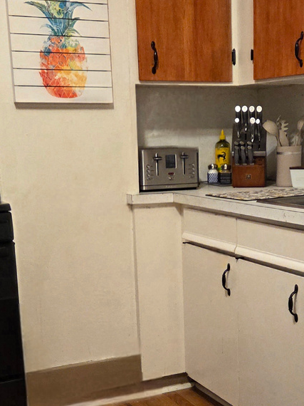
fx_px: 727
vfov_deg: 30.9
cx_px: 200
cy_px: 282
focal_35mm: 62
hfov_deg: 23.5
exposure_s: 1/120
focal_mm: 5.4
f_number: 1.8
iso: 500
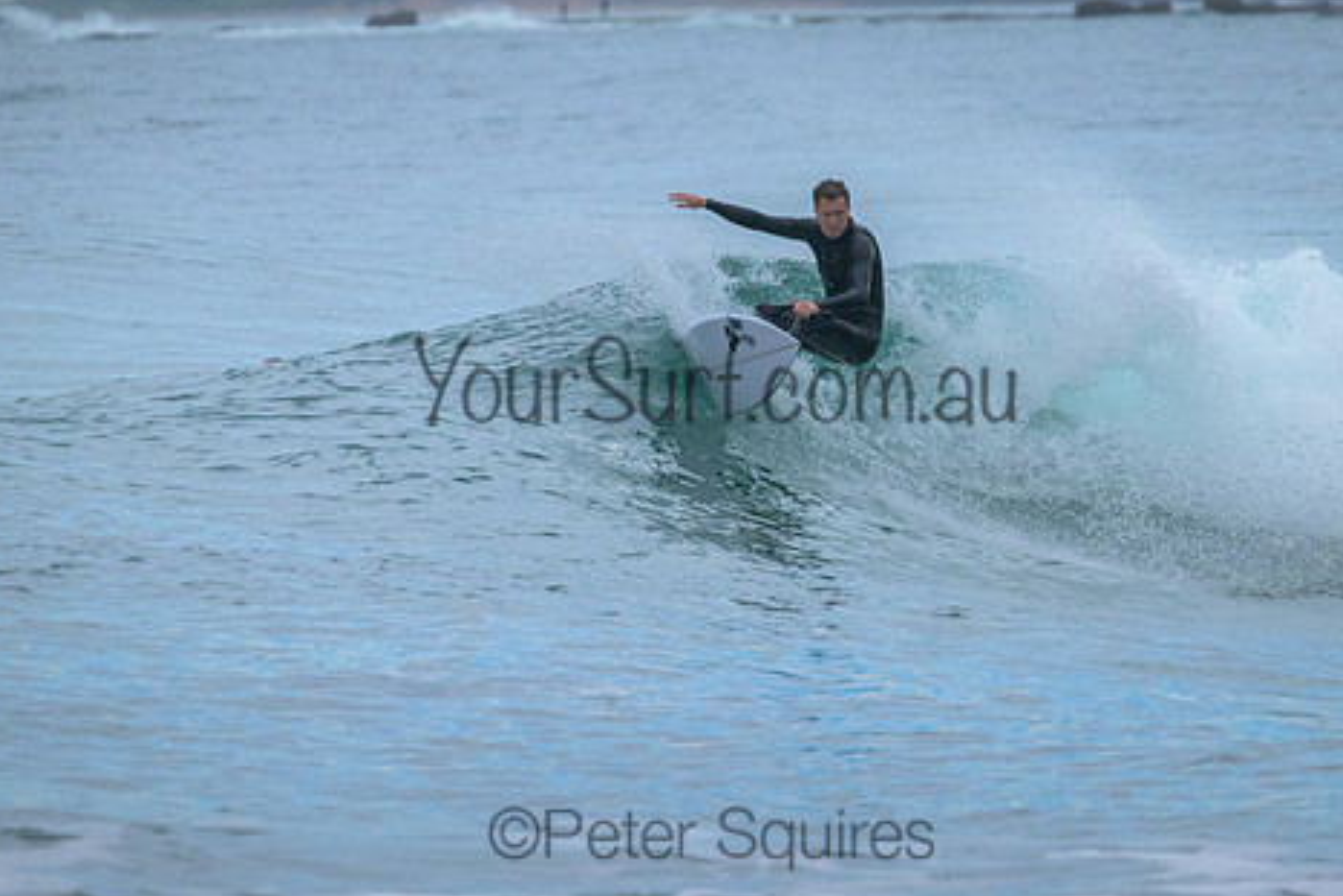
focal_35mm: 685
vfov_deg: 2.0
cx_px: 712
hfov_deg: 3.0
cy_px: 356
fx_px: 25561
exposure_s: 1/1250
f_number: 11
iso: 3600
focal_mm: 550
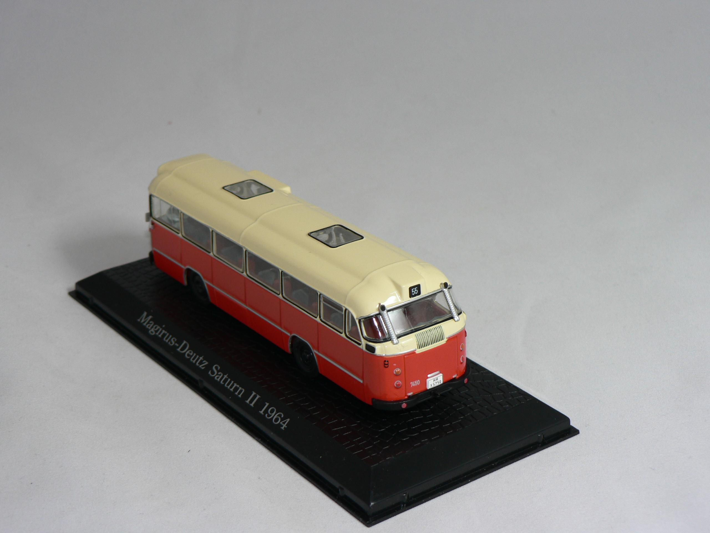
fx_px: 1395
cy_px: 266
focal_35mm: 68
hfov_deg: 28.6
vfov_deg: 21.6
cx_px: 355
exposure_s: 1/60
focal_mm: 11.4
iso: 80
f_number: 3.2
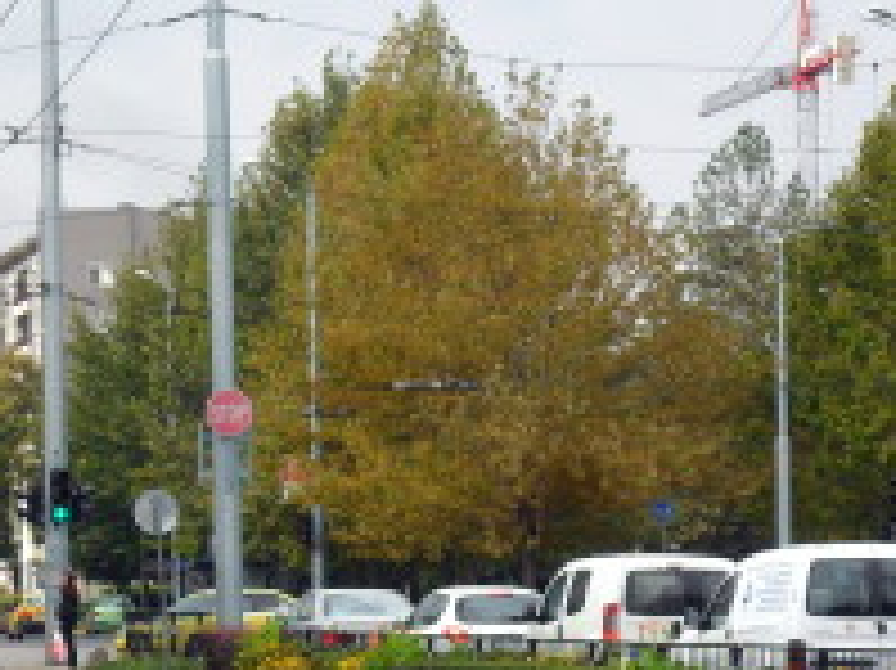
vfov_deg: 9.9
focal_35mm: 149
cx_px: 369
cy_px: 603
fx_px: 3854
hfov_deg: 13.3
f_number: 3.9
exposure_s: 1/350
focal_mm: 13.2
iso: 100
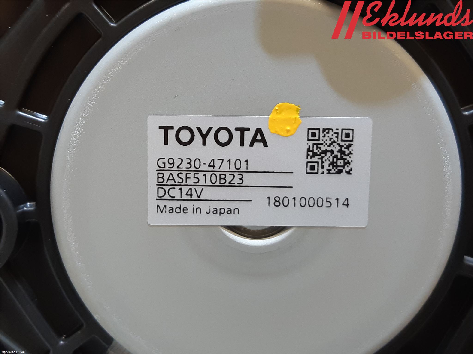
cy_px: 177
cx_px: 236
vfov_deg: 53.1
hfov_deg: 67.3
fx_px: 355
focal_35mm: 26
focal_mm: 3.93
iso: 100
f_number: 1.7
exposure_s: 1/50
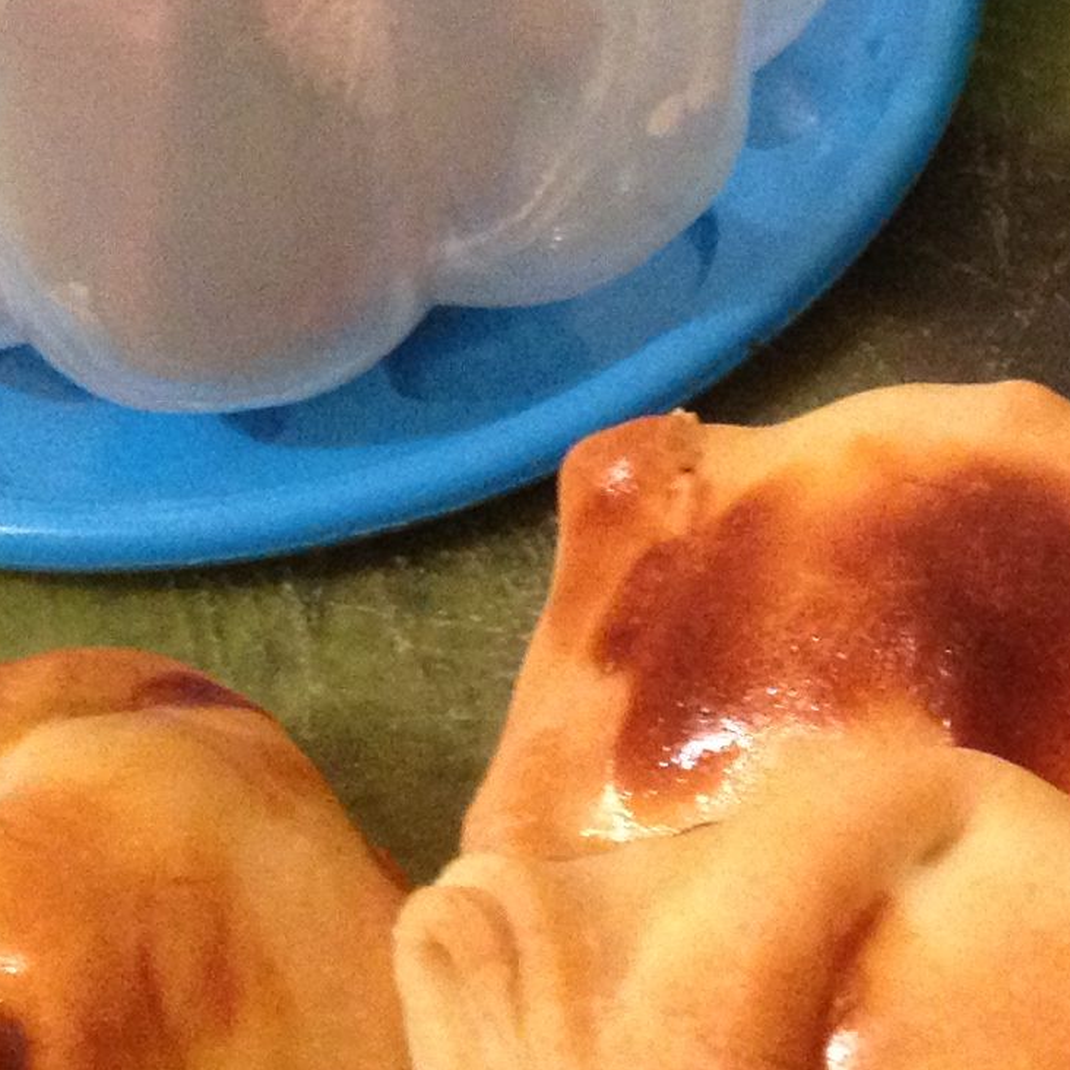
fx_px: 4826
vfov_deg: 12.6
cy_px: 184
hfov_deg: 12.0
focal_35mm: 138
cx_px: 1630
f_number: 2.4
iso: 320
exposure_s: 1/20
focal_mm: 4.28
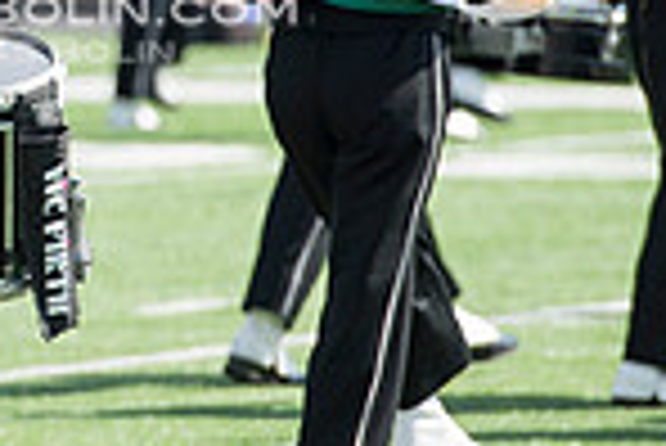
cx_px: -14
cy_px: -153
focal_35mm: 782
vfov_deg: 1.8
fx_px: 14481
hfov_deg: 2.6
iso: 200
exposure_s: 1/1000
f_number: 4.5
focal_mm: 200
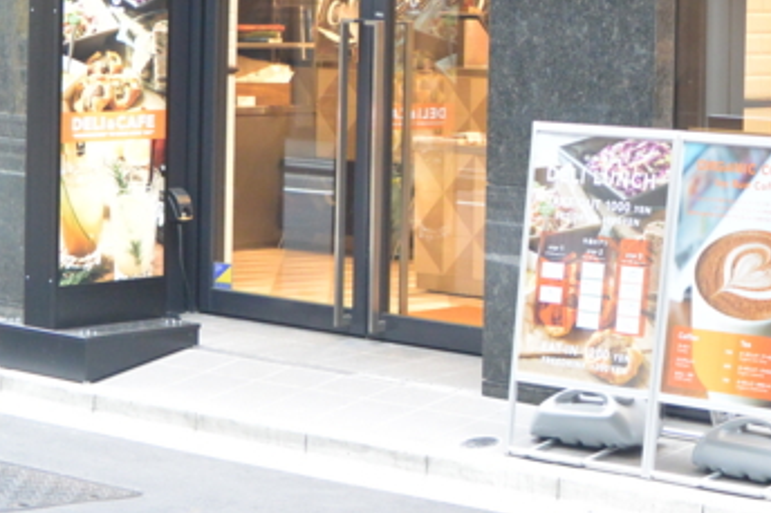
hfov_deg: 17.4
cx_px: 809
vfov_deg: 11.8
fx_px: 2440
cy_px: -57
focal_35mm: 114
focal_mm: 18.5
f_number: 2.2
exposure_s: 1/100
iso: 400
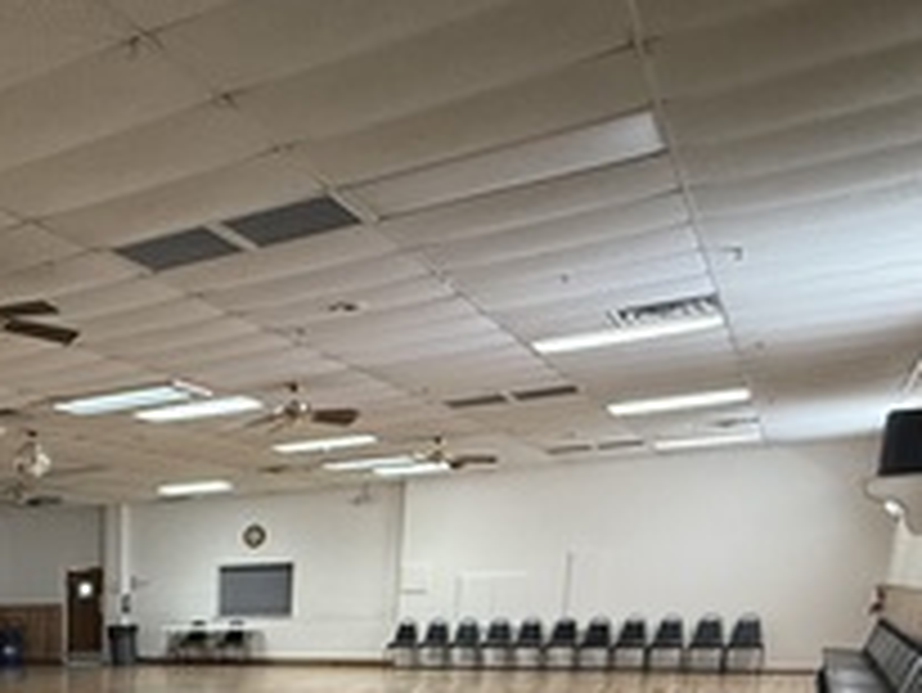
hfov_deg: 38.6
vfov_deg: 29.5
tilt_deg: -12.7
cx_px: -67
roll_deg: +1.8
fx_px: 1093
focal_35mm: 41
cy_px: 860
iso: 320
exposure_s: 1/60
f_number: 2.2
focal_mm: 2.22
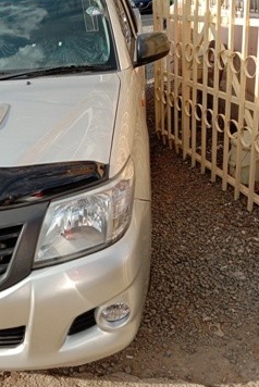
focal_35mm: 34
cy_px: 152
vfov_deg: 55.3
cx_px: 79
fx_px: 366
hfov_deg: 38.4
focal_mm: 3.65
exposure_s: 1/483
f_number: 2.2
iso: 102
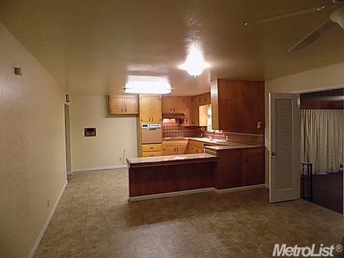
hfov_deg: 73.9
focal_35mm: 23
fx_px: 229
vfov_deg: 58.9
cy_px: 129
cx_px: 172
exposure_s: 1/25
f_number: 3.1
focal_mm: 4
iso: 400
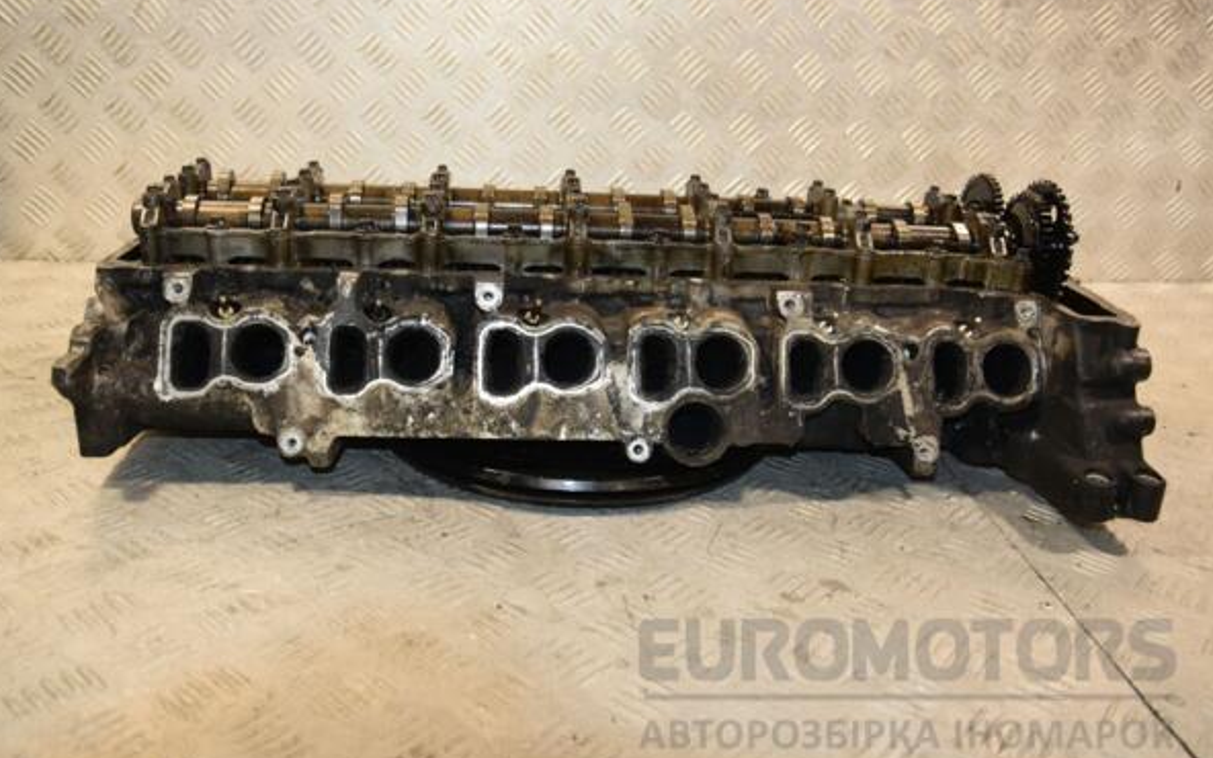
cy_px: 377
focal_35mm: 33
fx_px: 1075
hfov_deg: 58.9
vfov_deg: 38.8
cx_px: 600
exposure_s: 1/200
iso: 800
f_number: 5
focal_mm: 21
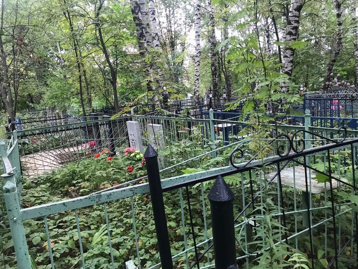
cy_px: 134
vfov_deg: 49.7
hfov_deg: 63.4
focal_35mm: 28
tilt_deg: -8.9
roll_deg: +6.7
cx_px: 179
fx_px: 290
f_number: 1.8
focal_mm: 3.99
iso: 32
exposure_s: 1/33
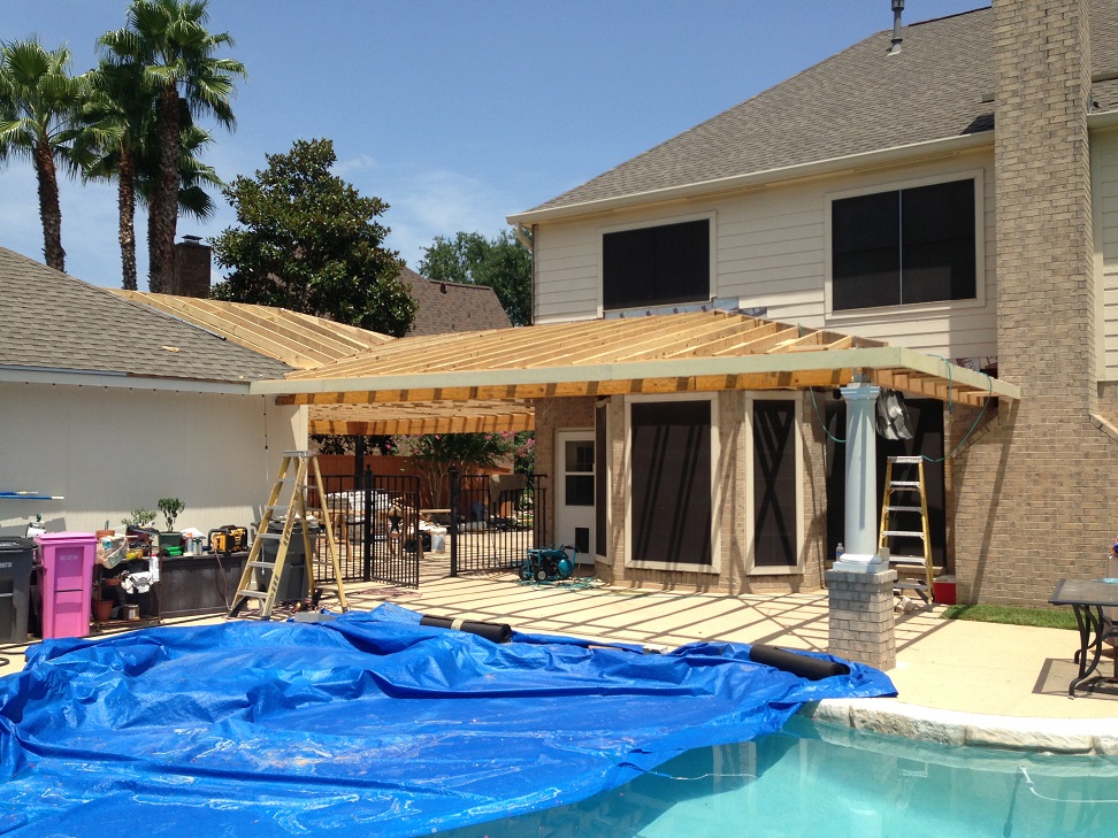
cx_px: 559
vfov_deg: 42.9
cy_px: 419
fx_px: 1066
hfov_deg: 55.4
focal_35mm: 33
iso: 50
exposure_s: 1/1427
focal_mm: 4.13
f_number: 2.4
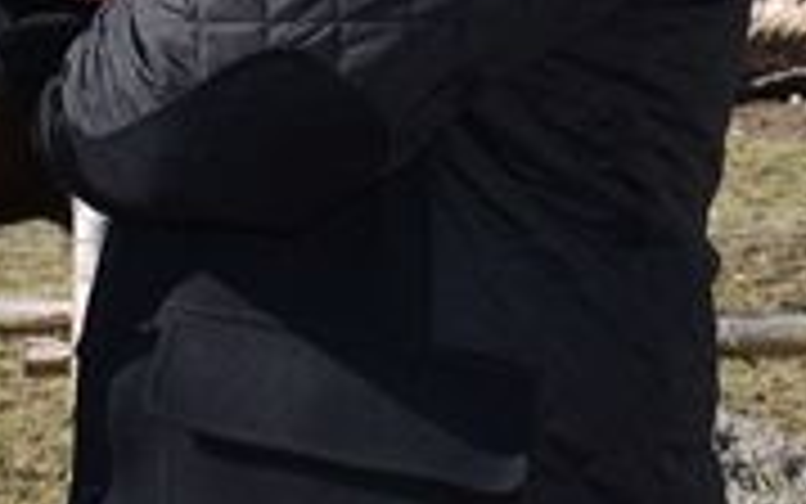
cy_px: -209
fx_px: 4041
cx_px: 473
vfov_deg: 7.0
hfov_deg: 11.4
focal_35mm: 184
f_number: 8
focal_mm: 21
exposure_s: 1/200
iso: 100
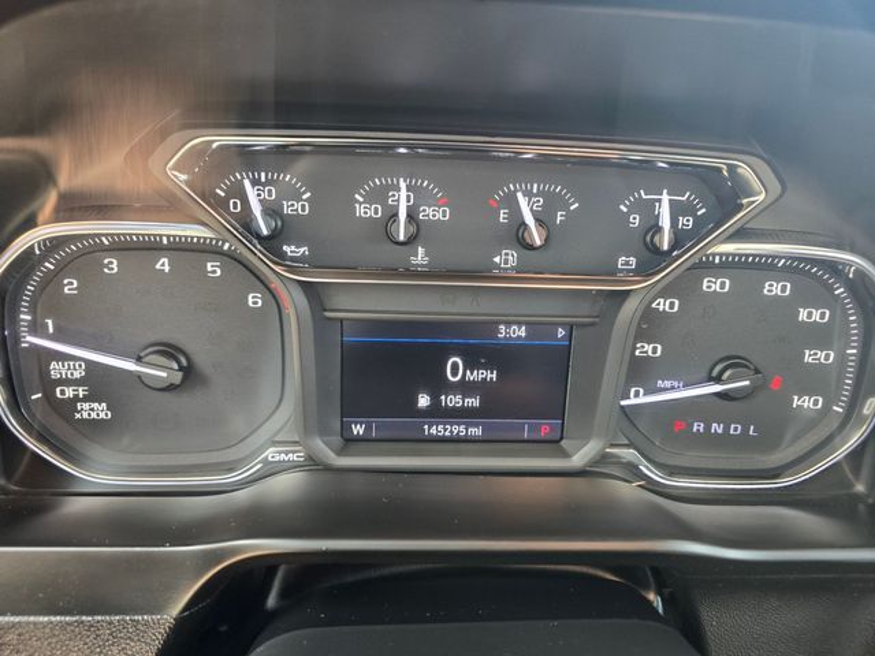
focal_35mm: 23
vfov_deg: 58.9
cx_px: 438
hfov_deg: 73.9
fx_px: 581
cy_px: 328
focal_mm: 6.3
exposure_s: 1/50
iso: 160
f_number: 1.7
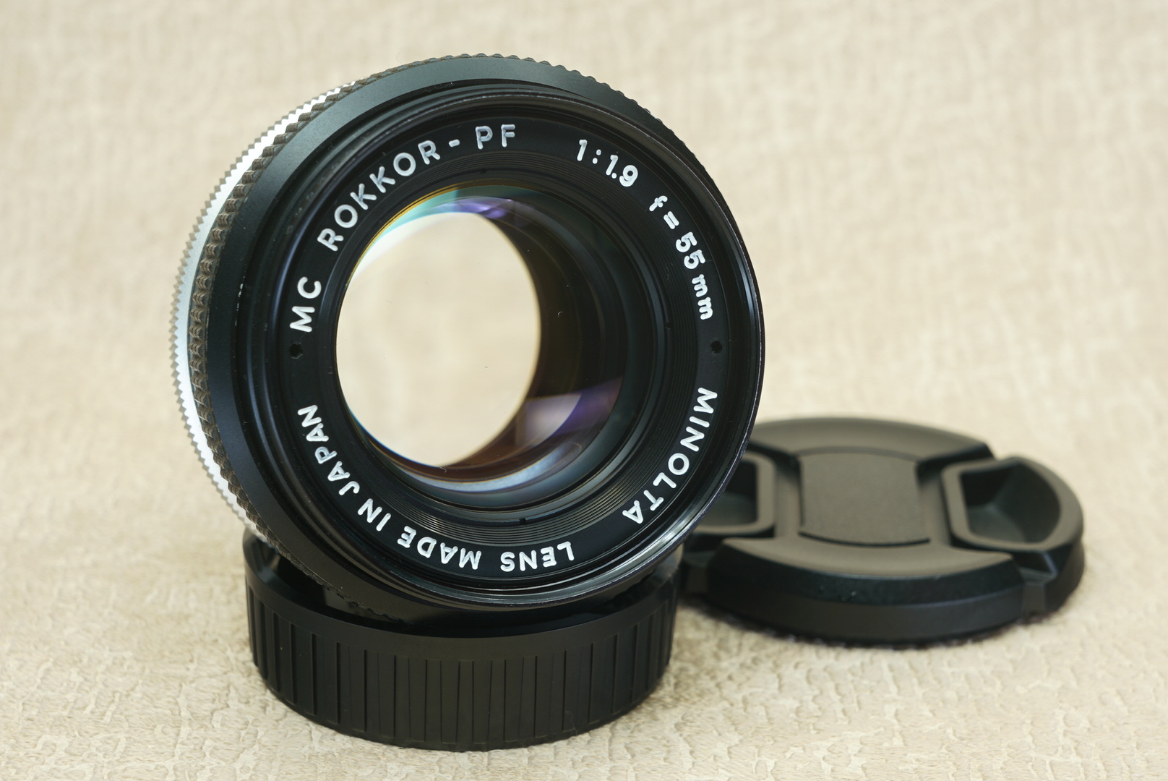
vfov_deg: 18.0
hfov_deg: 26.6
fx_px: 2467
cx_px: 584
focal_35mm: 76
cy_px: 390
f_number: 9
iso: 100
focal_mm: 51
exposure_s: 2
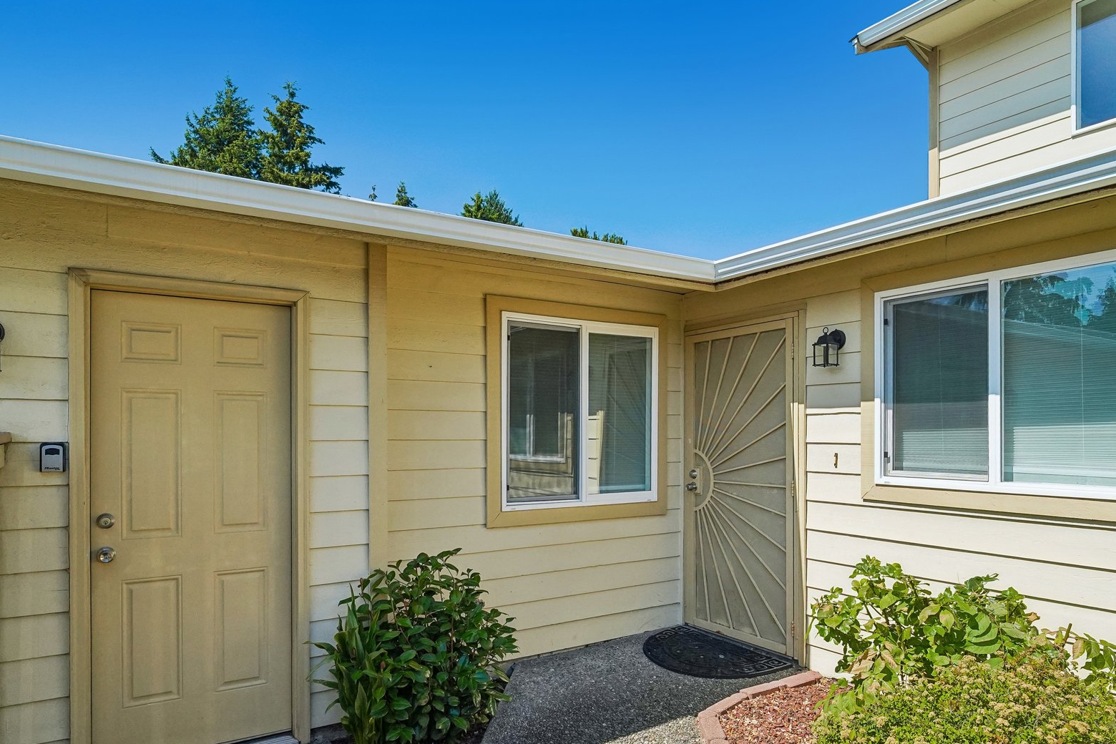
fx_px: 651
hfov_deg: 81.2
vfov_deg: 58.6
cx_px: 571
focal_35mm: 21
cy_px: 475
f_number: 8
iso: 1600
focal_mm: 16
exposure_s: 1/1250
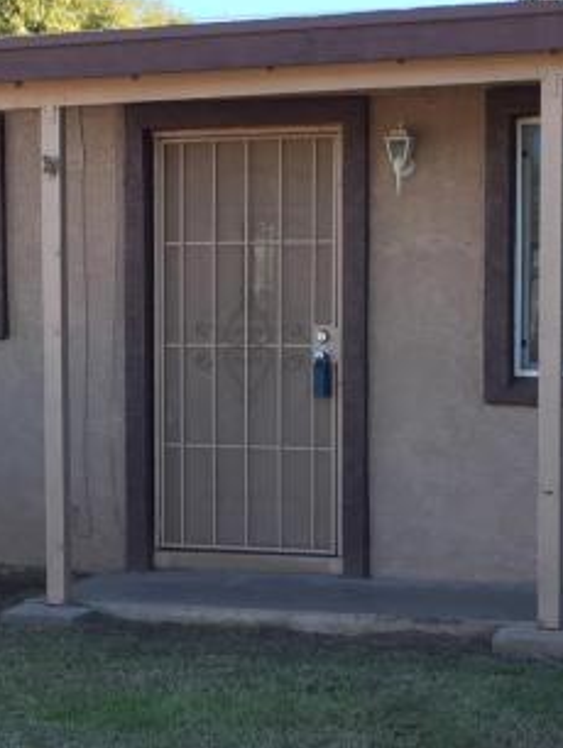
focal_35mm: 97
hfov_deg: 15.2
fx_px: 2101
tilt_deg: -3.9
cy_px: 477
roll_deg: +0.1
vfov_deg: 20.2
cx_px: 142
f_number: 2.2
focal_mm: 4.15
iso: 25
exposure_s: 1/213
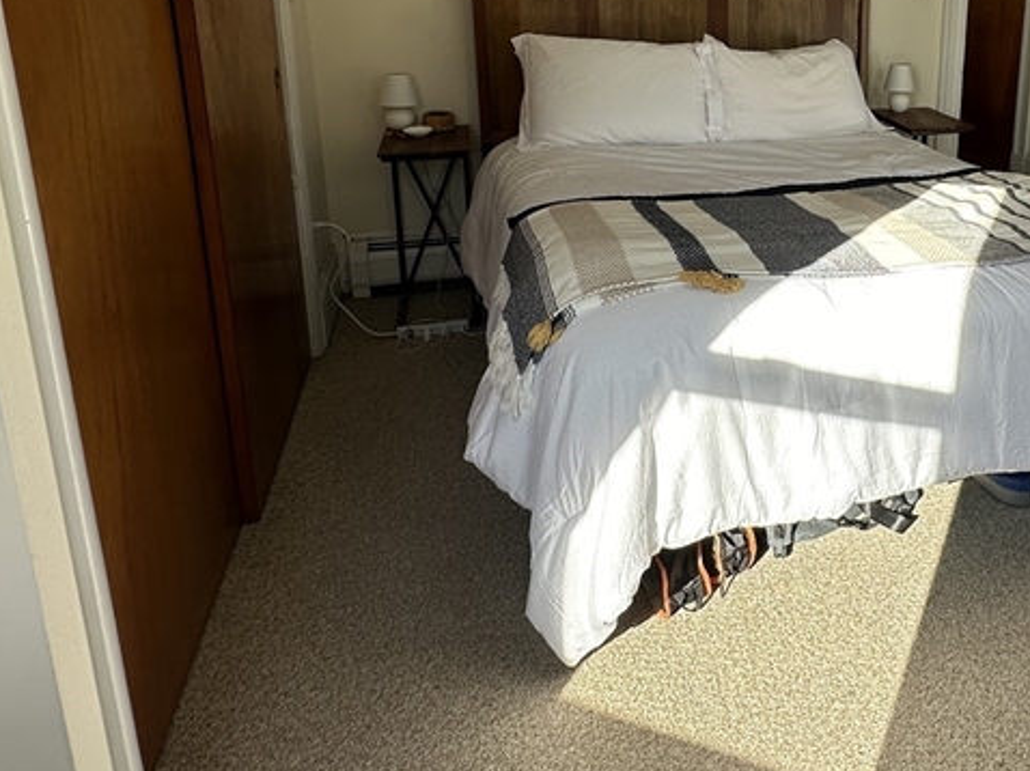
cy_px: 174
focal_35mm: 30
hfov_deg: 56.6
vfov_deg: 44.9
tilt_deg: -13.2
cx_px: 791
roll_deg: -1.4
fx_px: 892
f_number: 2.2
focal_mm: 2.22
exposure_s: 1/258
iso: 40
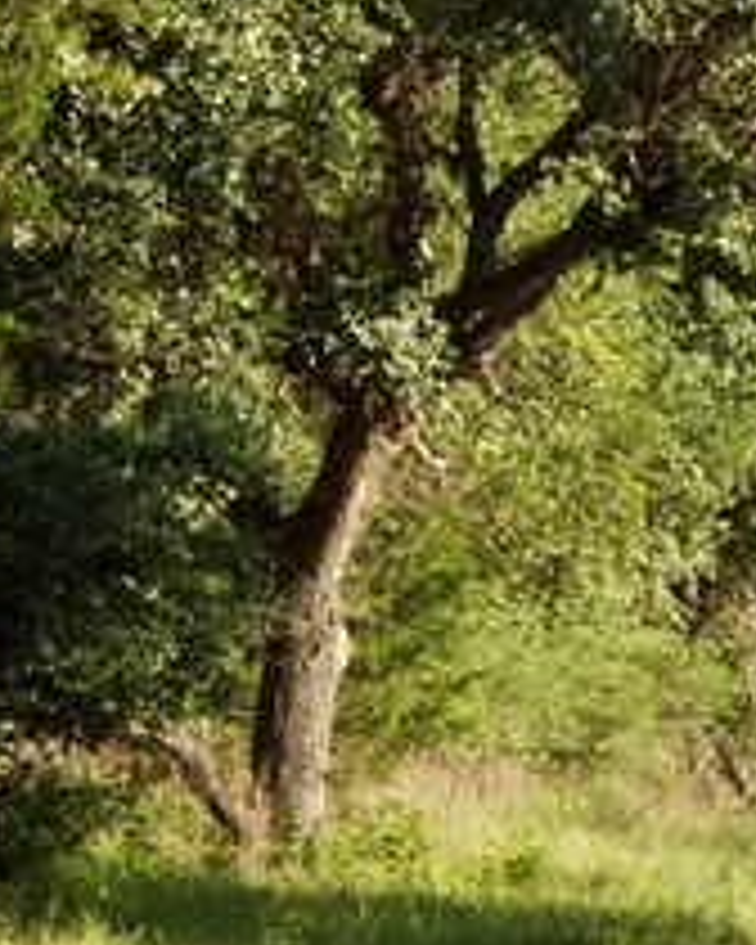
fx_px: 14236
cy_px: 639
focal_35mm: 509
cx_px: 1377
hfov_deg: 3.0
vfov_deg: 3.8
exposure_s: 1/25
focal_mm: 70
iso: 100
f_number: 20
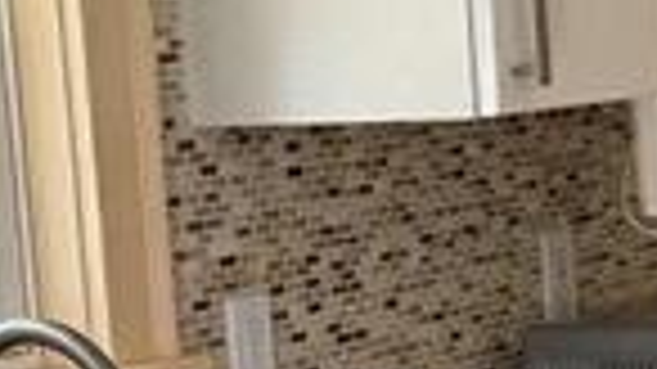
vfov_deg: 6.6
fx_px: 3187
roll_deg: +2.9
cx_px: 783
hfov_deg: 11.5
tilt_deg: -9.2
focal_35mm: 183
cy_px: 500
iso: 160
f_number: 1.78
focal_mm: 6.76
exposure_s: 1/121
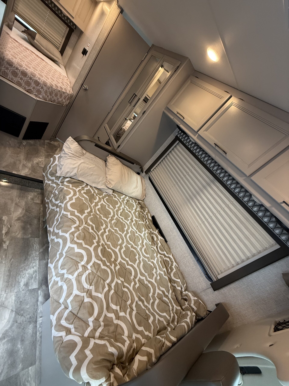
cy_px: 193
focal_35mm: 14
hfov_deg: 85.7
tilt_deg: -21.4
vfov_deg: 102.1
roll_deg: -43.0
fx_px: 156
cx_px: 144
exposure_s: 1/99
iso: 250
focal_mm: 2.22
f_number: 2.2
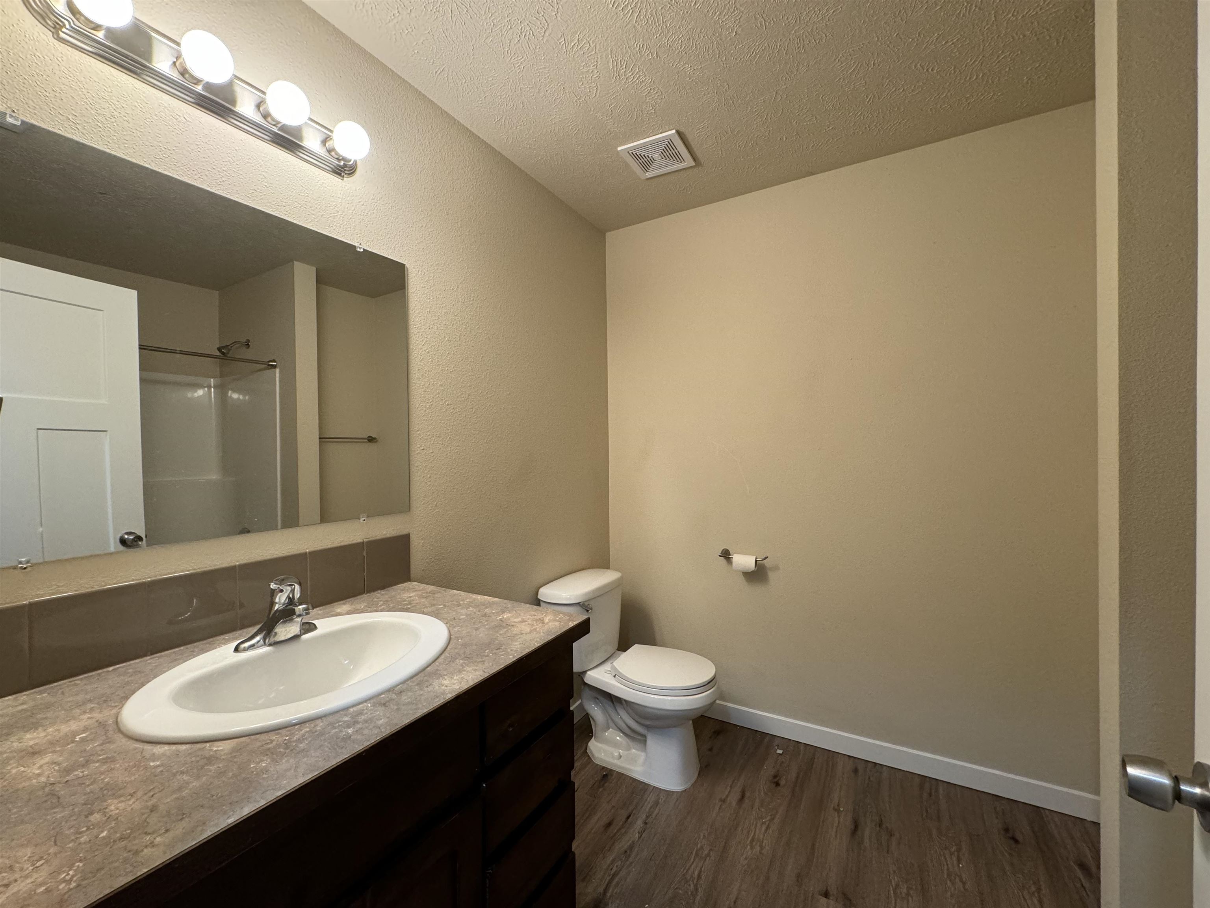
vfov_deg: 85.7
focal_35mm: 14
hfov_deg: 102.1
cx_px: 605
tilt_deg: -0.7
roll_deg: +0.8
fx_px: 489
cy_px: 454
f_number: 2.2
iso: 250
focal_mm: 2.22
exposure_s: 1/60
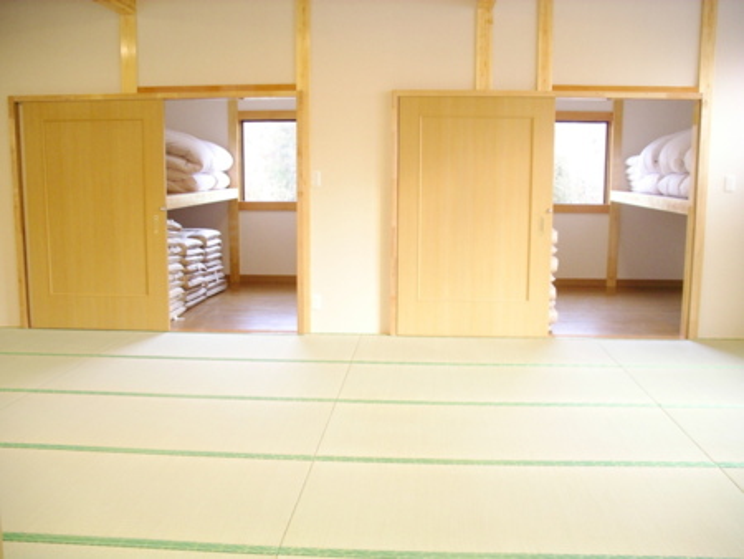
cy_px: 280
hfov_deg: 50.1
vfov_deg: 38.7
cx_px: 372
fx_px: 796
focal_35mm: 37
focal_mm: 7.8
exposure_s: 1/37
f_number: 2.8
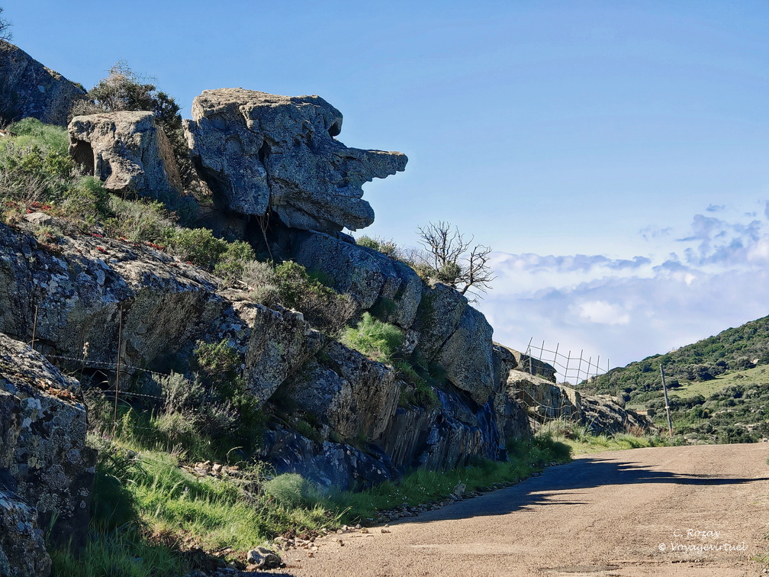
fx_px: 3155
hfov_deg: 13.9
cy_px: 288
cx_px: 384
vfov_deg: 10.4
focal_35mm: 142
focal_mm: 15.38
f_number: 2.6
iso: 100
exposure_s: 1/350
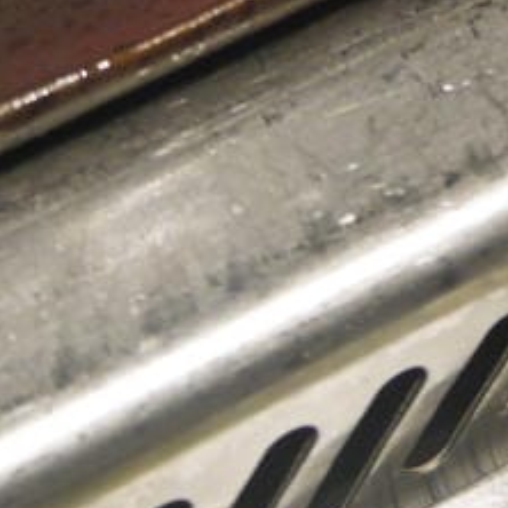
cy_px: -371
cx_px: 529
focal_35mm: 134
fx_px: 2225
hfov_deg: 12.8
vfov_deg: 12.1
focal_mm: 14
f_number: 3.5
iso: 250
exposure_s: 1/60
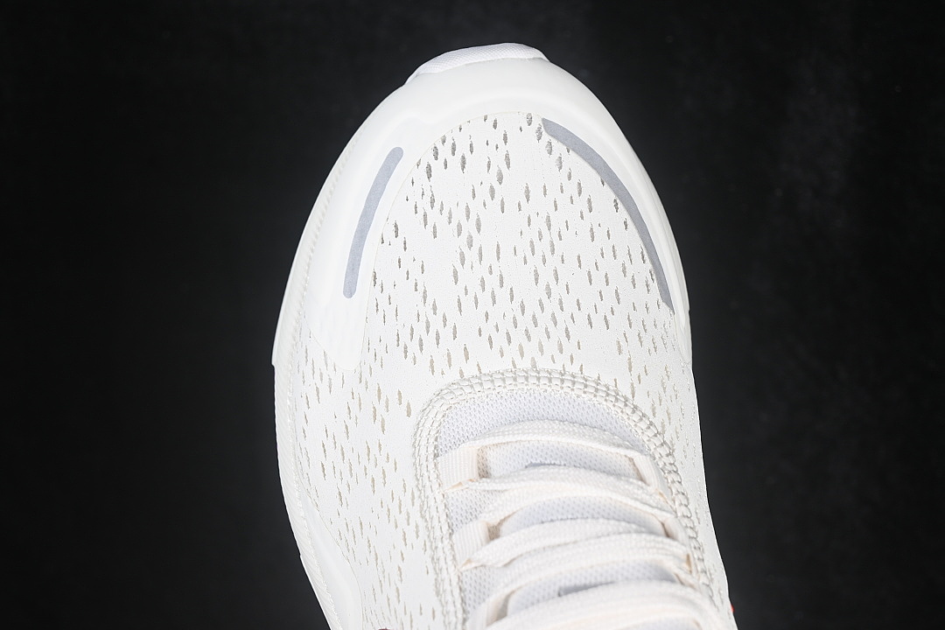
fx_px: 1969
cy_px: 315
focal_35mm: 75
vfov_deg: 18.2
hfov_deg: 27.0
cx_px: 472
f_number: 7.1
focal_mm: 50
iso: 160
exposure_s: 1/80
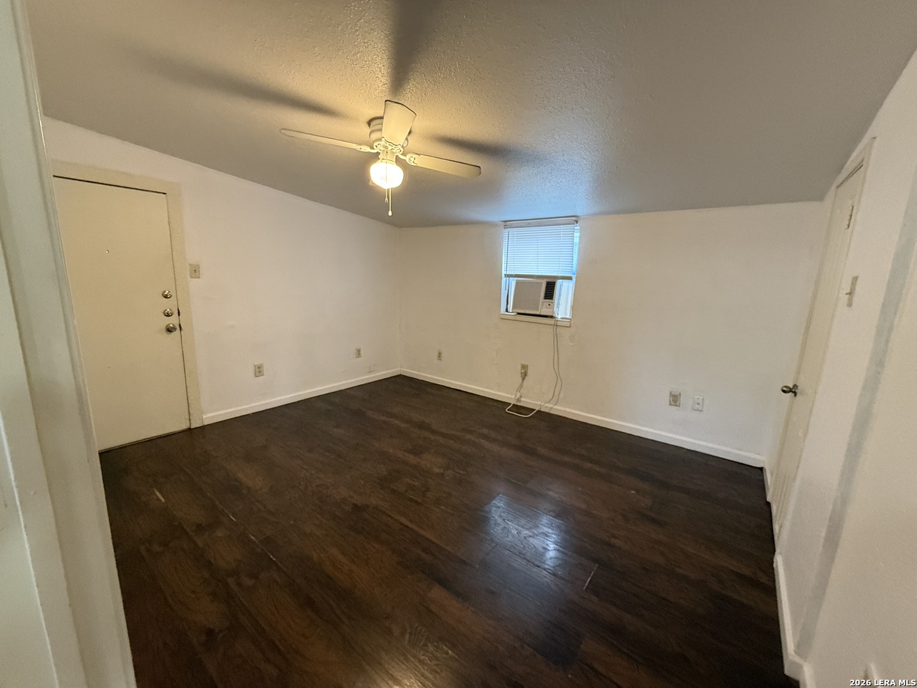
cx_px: 458
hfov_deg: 102.1
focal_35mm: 14
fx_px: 371
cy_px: 344
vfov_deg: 85.7
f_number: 2.2
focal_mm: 2.22
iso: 500
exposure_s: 1/60
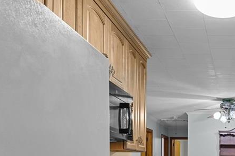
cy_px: 155
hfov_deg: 39.2
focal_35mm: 44
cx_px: 237
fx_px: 287
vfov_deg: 28.6
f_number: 9
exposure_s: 1/1.25
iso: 200
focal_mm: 19
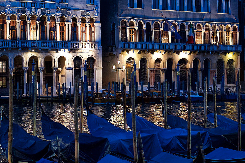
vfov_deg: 18.4
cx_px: 108
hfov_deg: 27.3
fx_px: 503
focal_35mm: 74
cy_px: 64
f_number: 2.5
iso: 2500
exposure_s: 1/50
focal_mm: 50
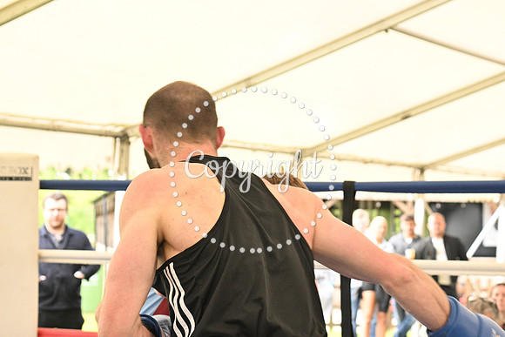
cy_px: 168
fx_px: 1305
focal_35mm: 93
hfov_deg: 21.9
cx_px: 252
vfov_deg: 14.7
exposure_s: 1/500
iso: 1800
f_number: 5
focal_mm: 62
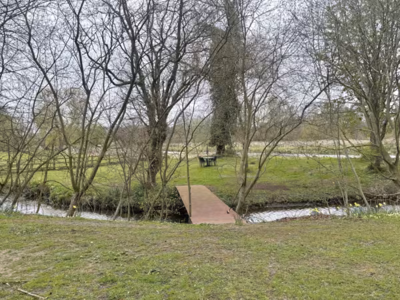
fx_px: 300
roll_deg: +1.4
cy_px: 150
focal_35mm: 26
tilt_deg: -2.5
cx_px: 200
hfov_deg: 67.3
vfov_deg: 53.1
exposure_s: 1/716
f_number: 1.6
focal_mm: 5.96
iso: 50
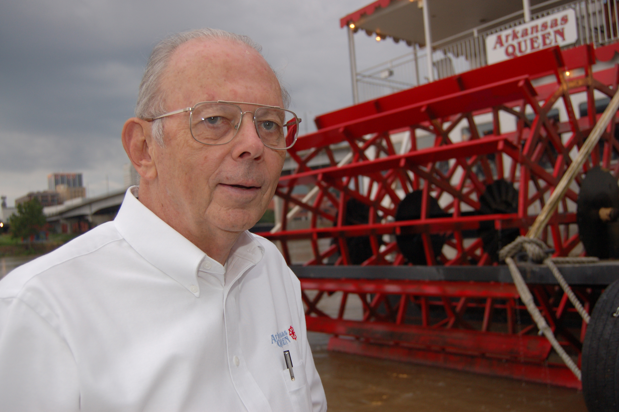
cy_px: 206
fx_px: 618
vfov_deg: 36.8
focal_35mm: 36
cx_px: 310
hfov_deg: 53.2
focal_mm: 24
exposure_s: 1/250
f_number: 4
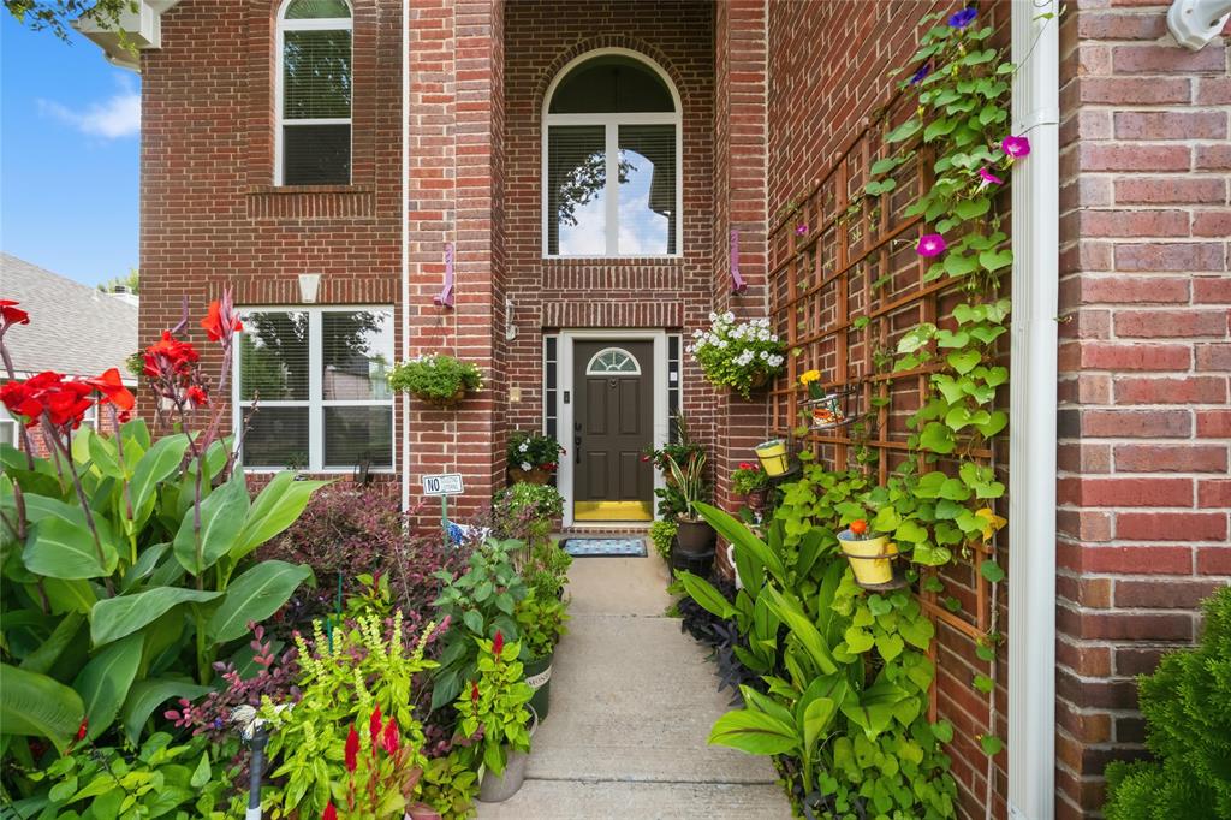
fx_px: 479
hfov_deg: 104.3
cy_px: 410
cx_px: 616
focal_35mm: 14
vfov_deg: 81.2
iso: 500
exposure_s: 1/210
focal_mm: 9
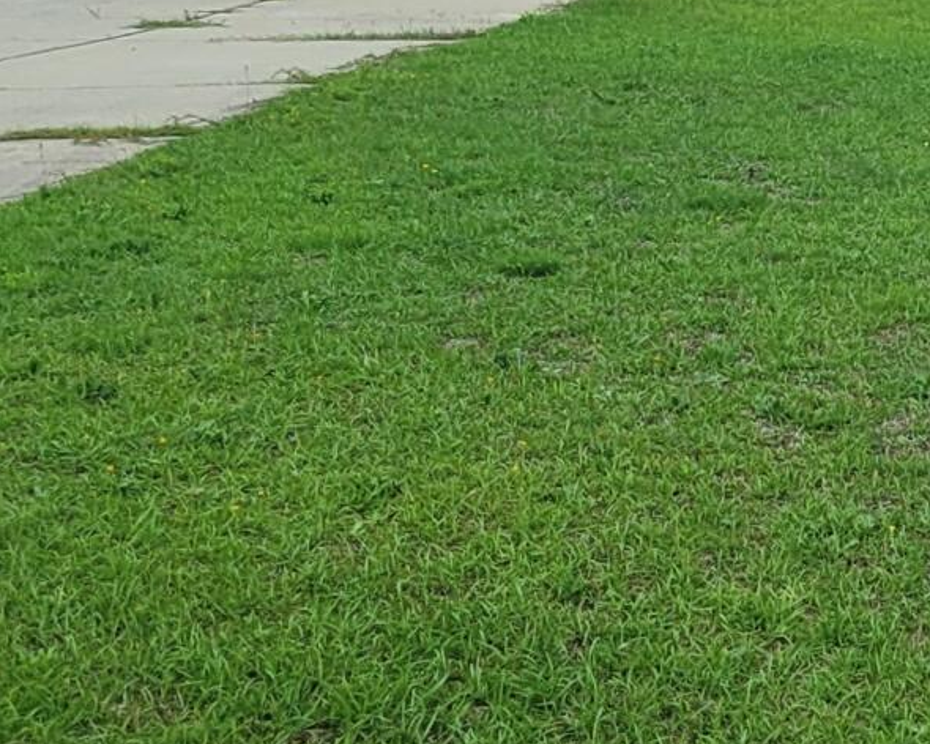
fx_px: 3551
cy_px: -224
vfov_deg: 11.6
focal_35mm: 129
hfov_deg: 13.6
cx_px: 1606
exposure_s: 1/2686
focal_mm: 5.4
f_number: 1.8
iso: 40
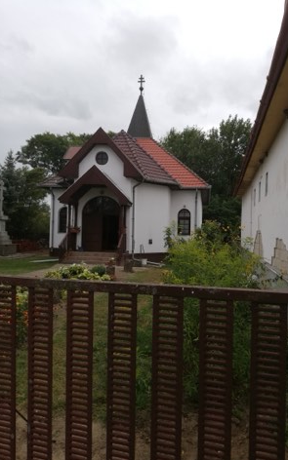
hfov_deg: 44.3
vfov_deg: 66.5
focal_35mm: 28
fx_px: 352
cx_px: 172
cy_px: 233
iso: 50
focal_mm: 3.81
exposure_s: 1/692
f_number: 2.2
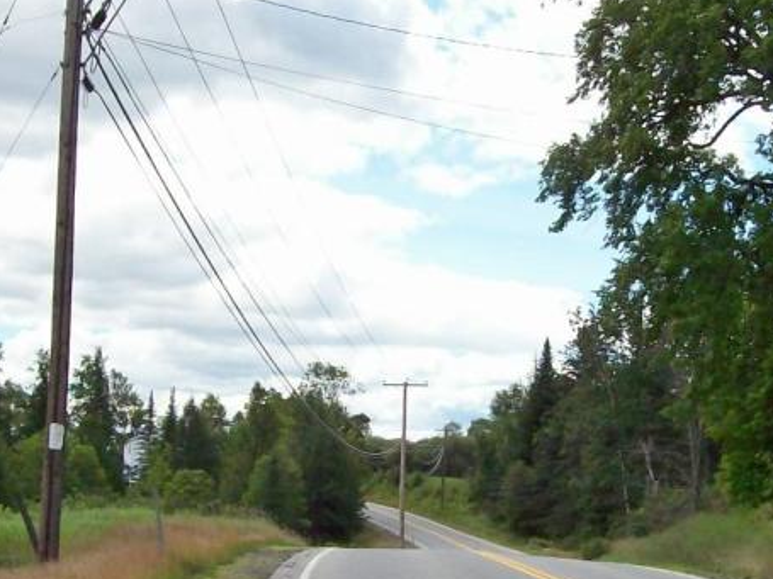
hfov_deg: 24.1
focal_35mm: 81
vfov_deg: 18.1
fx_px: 1808
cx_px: 455
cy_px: 399
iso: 80
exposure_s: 1/528
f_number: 4.8
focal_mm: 6
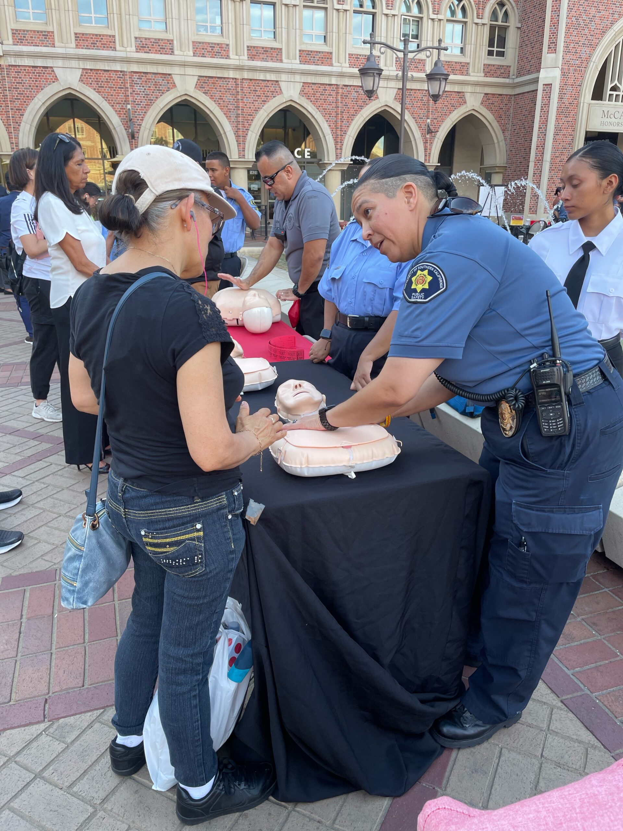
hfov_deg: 53.1
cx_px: 312
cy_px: 416
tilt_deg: -18.7
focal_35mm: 26
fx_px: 624
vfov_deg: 67.3
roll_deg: +0.2
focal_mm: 4.2
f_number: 1.6
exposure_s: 1/121
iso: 32
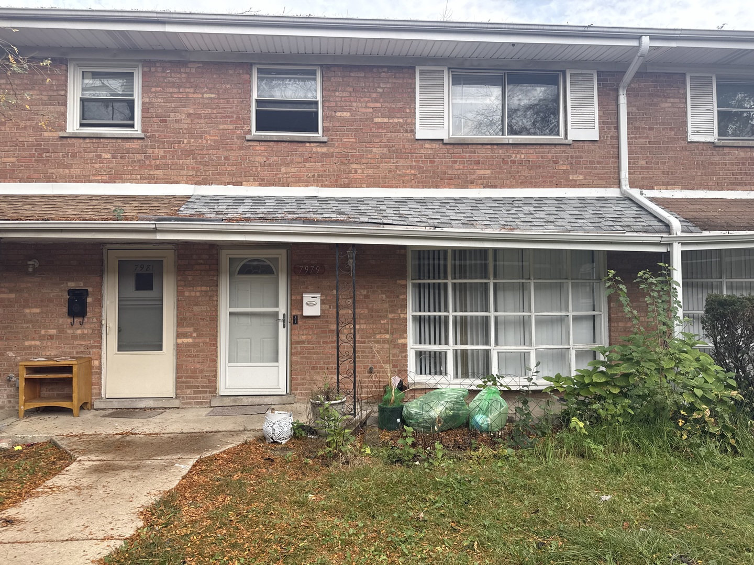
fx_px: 523
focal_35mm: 24
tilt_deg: +3.2
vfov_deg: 56.8
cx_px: 377
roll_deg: +0.6
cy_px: 282
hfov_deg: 71.6
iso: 80
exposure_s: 1/831
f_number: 1.78
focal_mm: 6.76
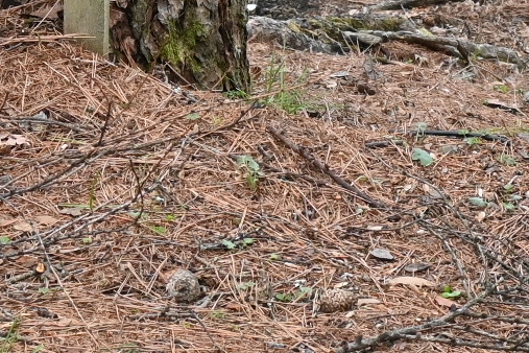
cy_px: -479
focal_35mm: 226
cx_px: 504
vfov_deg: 5.8
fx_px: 3326
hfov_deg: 9.0
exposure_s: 1/200
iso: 400
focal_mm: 27.5
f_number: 7.1
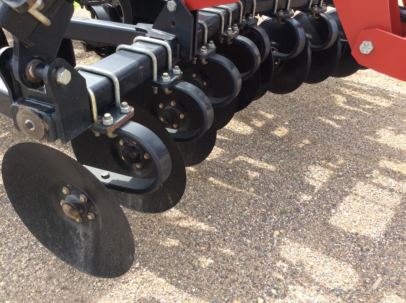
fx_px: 375
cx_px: 203
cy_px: 152
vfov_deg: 44.1
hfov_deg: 56.9
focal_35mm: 32
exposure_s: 1/336
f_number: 2.4
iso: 32
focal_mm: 3.3
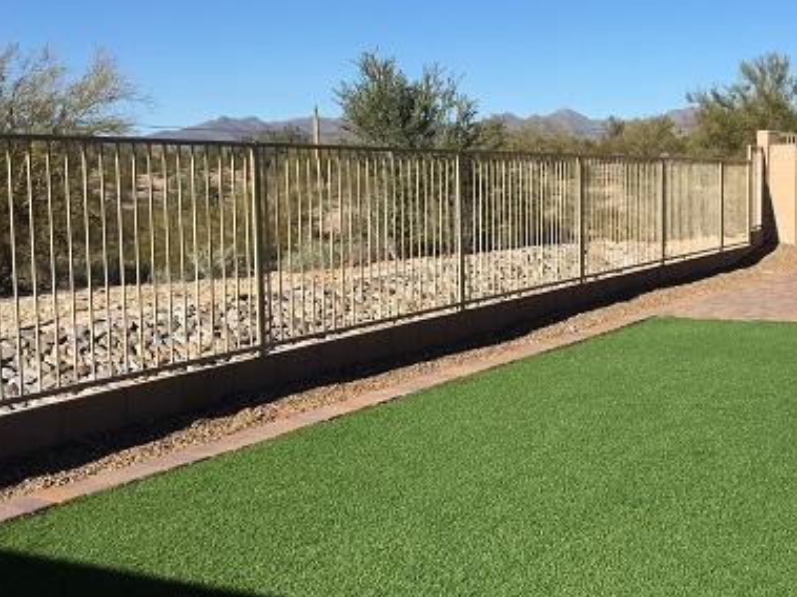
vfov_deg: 29.6
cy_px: 261
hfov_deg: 37.7
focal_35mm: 49
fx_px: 1128
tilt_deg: -5.0
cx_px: 625
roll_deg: +0.0
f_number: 2.2
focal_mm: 4.15
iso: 25
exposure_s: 1/1876
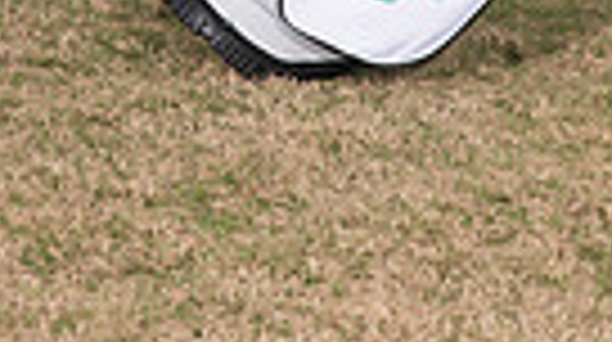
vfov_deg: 4.8
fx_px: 3937
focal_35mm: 243
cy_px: -652
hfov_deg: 8.9
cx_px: 302
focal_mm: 70
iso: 100
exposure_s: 1/320
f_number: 6.3
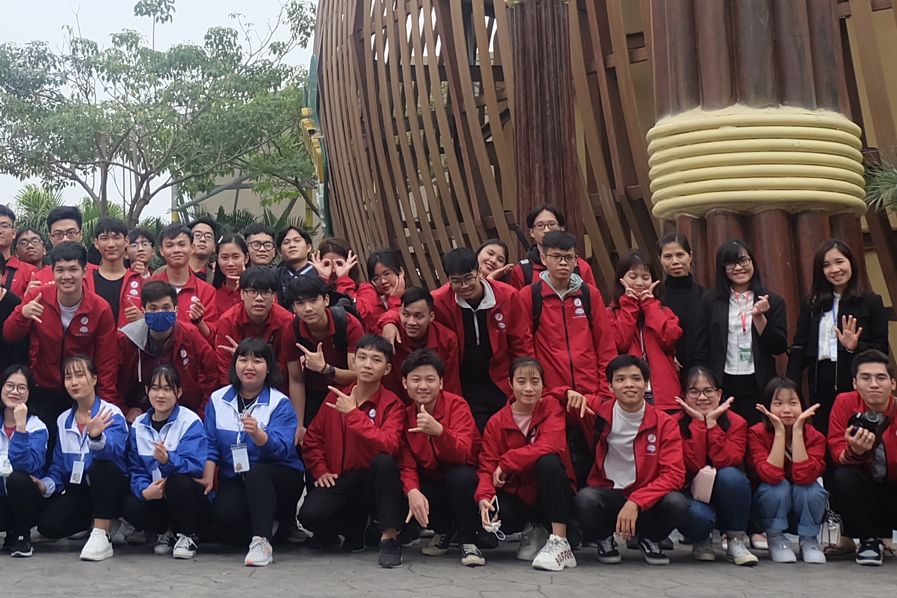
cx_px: -39
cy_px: -22
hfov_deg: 24.8
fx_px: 1918
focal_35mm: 77
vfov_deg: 17.2
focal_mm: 19.2
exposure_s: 1/320
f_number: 3.8
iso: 400
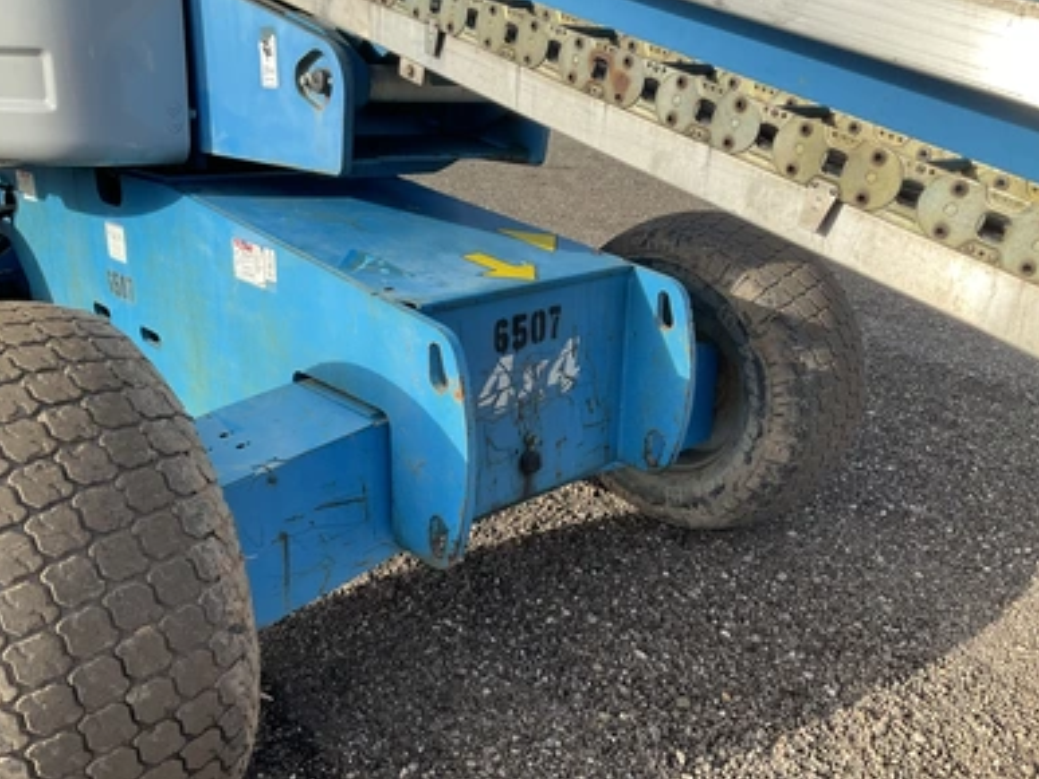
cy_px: 379
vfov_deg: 46.8
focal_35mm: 30
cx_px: 518
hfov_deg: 60.0
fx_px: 900
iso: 25
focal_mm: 3
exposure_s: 1/691
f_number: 1.8
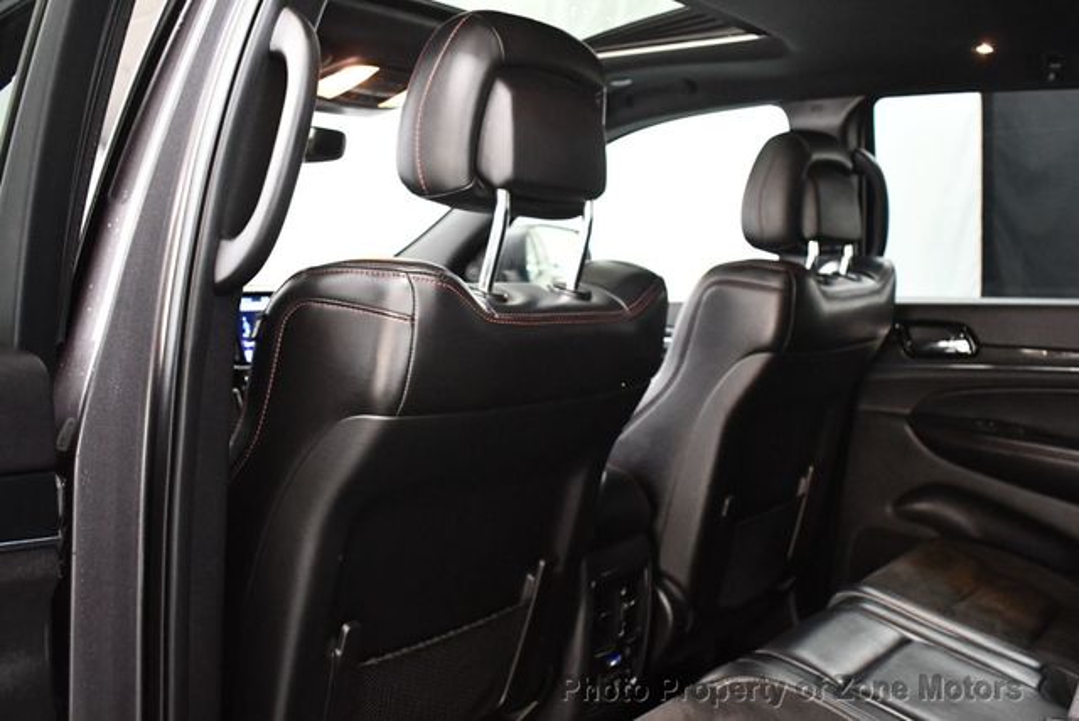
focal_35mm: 36
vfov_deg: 36.9
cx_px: 540
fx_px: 1080
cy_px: 360
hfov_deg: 53.1
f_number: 3.5
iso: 4500
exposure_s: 1/60
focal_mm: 18
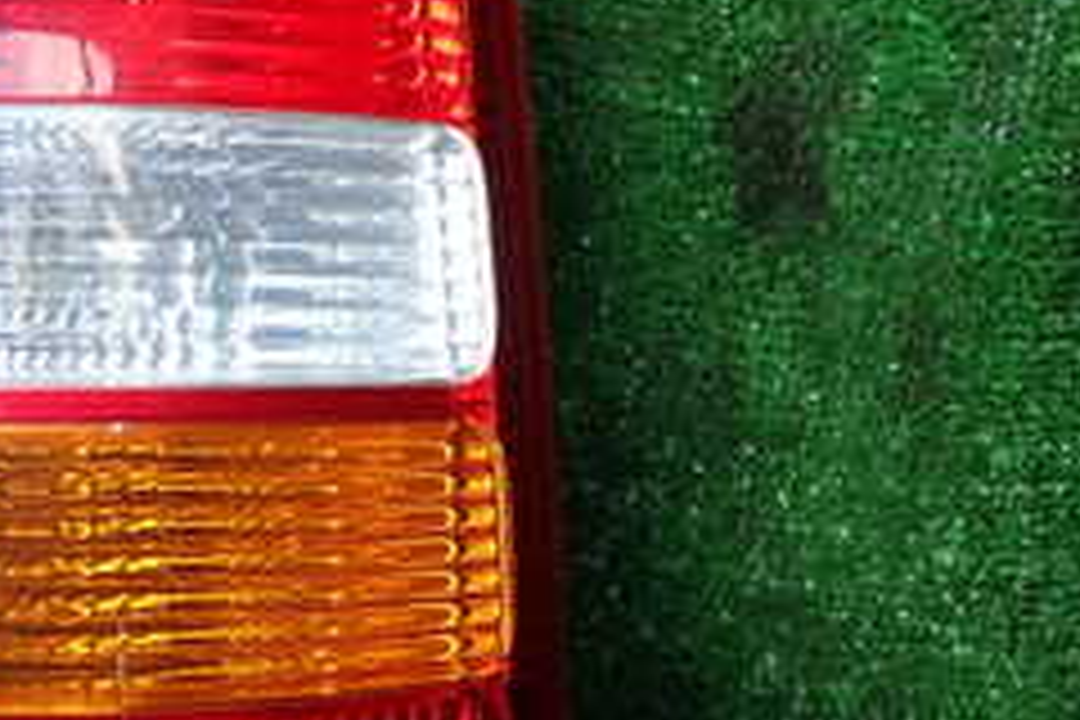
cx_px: -76
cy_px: 405
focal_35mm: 78
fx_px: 2340
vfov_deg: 17.5
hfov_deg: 24.4
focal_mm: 5.4
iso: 125
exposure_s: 1/60
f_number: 2.3
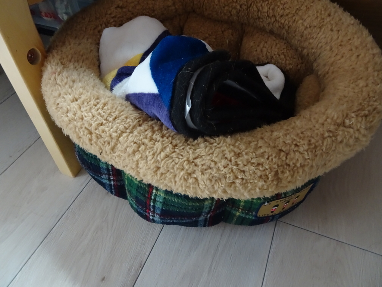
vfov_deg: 56.8
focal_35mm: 24
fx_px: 265
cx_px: 191
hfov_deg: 71.6
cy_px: 144
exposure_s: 1/10
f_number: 3.5
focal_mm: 4.1
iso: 800
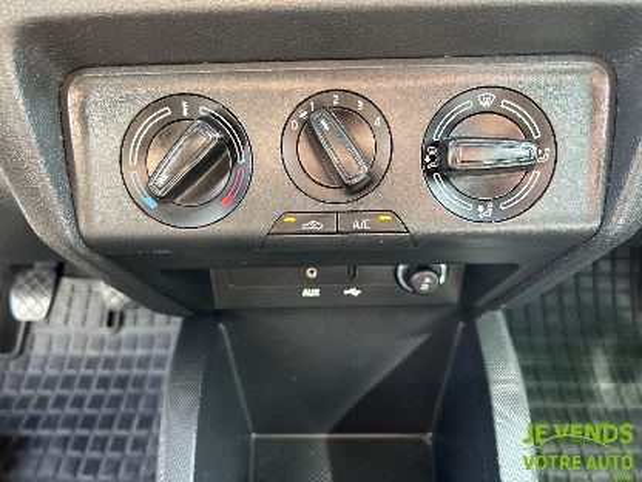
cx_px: 321
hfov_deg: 67.3
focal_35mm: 26
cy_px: 241
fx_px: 482
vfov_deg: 53.1
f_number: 1.5
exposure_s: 1/61
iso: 125
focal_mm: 5.7
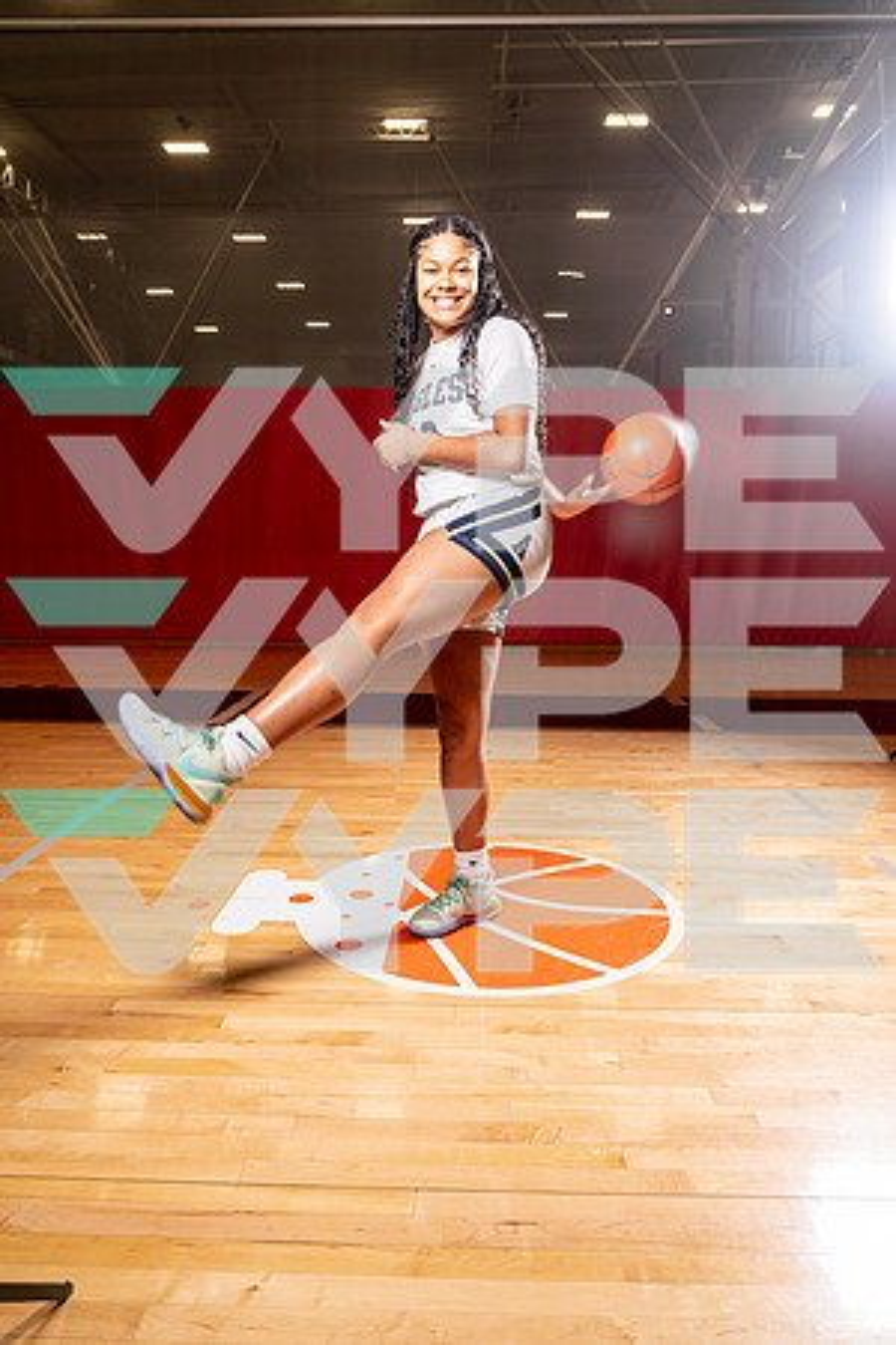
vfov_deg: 69.4
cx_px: 448
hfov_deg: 49.6
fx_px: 971
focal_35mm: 26
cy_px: 672
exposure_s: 1/125
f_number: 6.3
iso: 100
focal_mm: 26
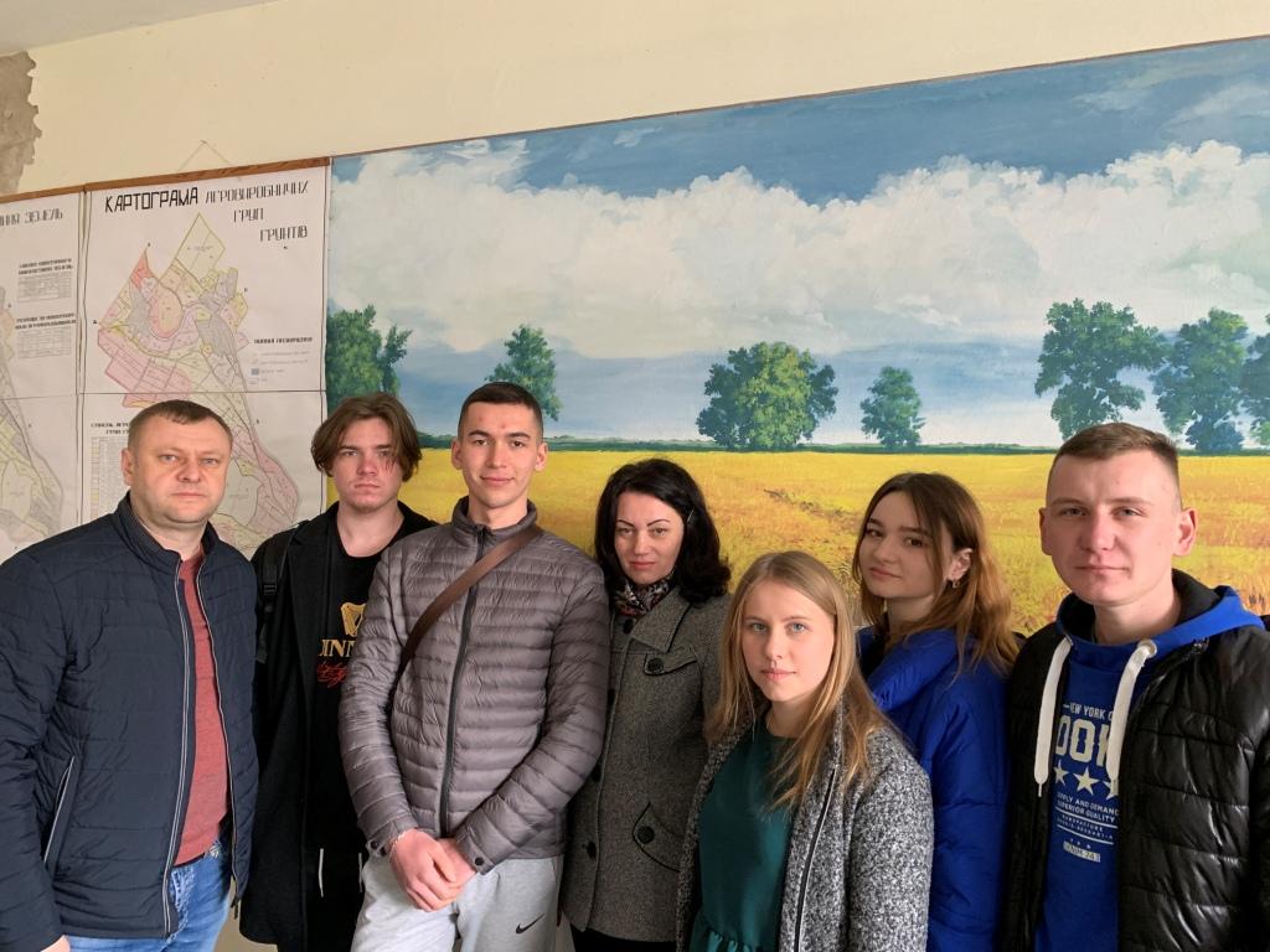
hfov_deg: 67.3
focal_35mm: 26
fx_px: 954
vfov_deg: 53.1
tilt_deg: +1.6
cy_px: 476
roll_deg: +0.1
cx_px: 635
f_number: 1.8
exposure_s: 1/60
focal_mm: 4.25
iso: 200
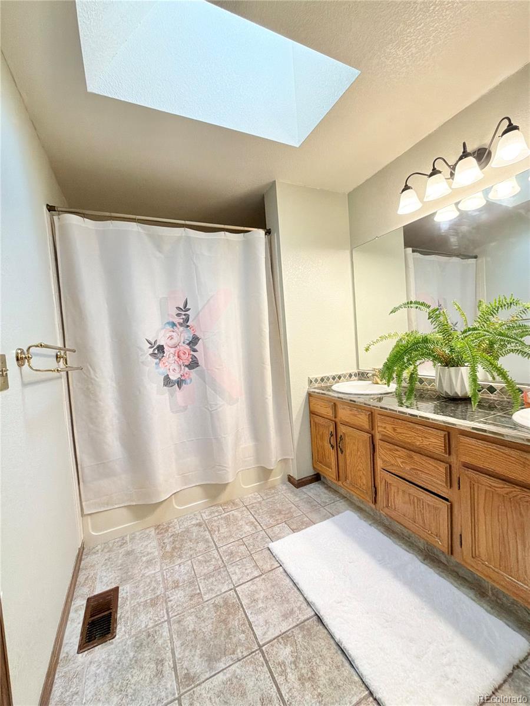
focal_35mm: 14
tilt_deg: -1.8
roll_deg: +4.1
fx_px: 286
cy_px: 353
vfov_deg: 102.1
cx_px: 265
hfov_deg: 85.7
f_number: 2.2
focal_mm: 2.22
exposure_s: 1/120
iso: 320
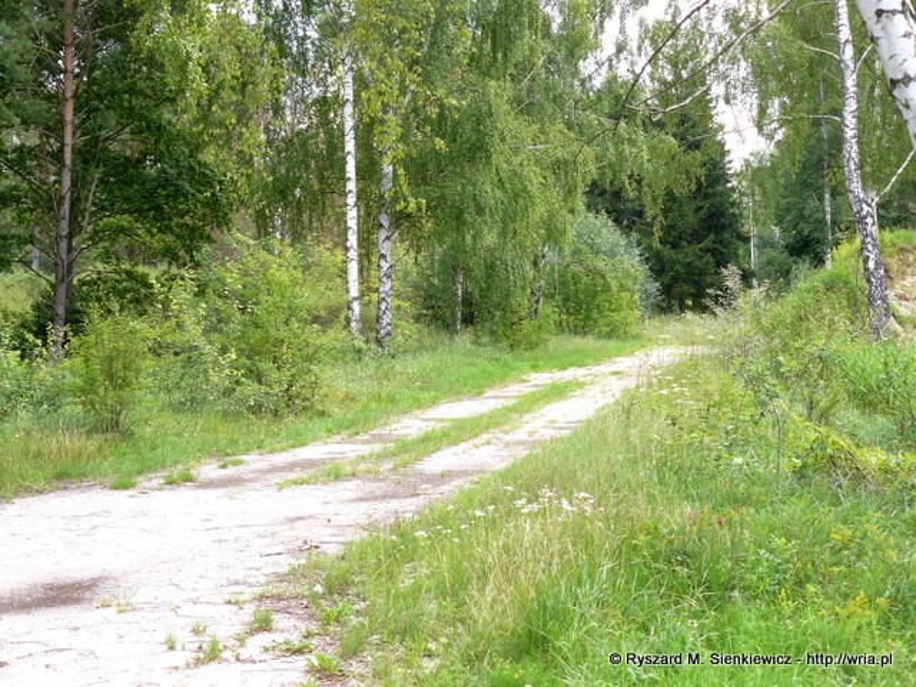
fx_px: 1694
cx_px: 458
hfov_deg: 30.3
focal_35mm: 64
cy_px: 344
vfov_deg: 22.9
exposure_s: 1/125
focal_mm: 10.7
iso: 100
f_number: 3.2
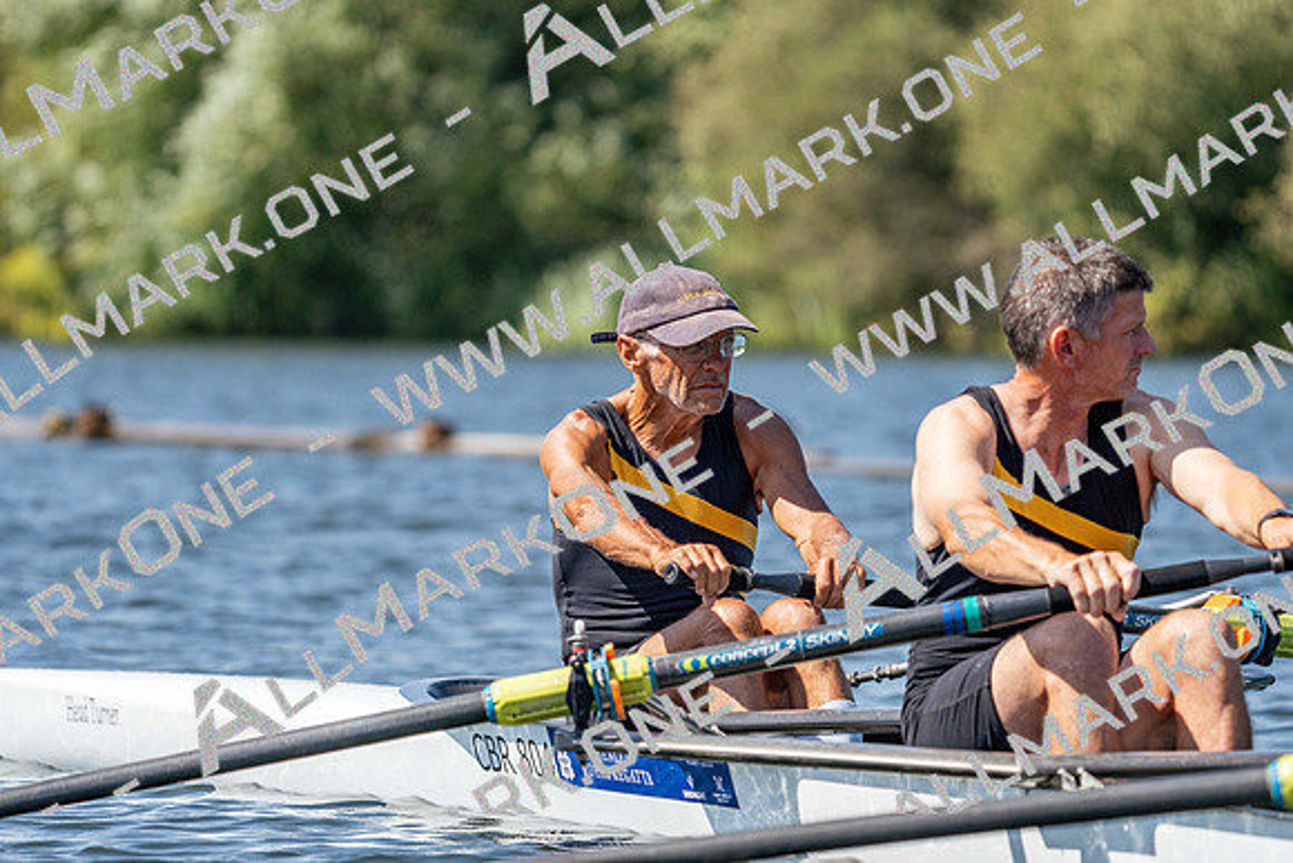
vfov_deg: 4.2
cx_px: 646
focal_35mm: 326
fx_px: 11711
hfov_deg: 6.3
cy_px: 432
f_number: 6.3
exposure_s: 1/2000
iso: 400
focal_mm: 326
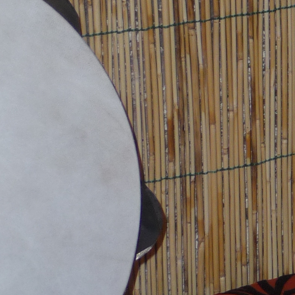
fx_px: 2314
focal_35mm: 240
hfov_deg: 7.1
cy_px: 0
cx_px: 482
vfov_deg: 7.3
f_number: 4.5
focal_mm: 10.5
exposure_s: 1/30
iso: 100
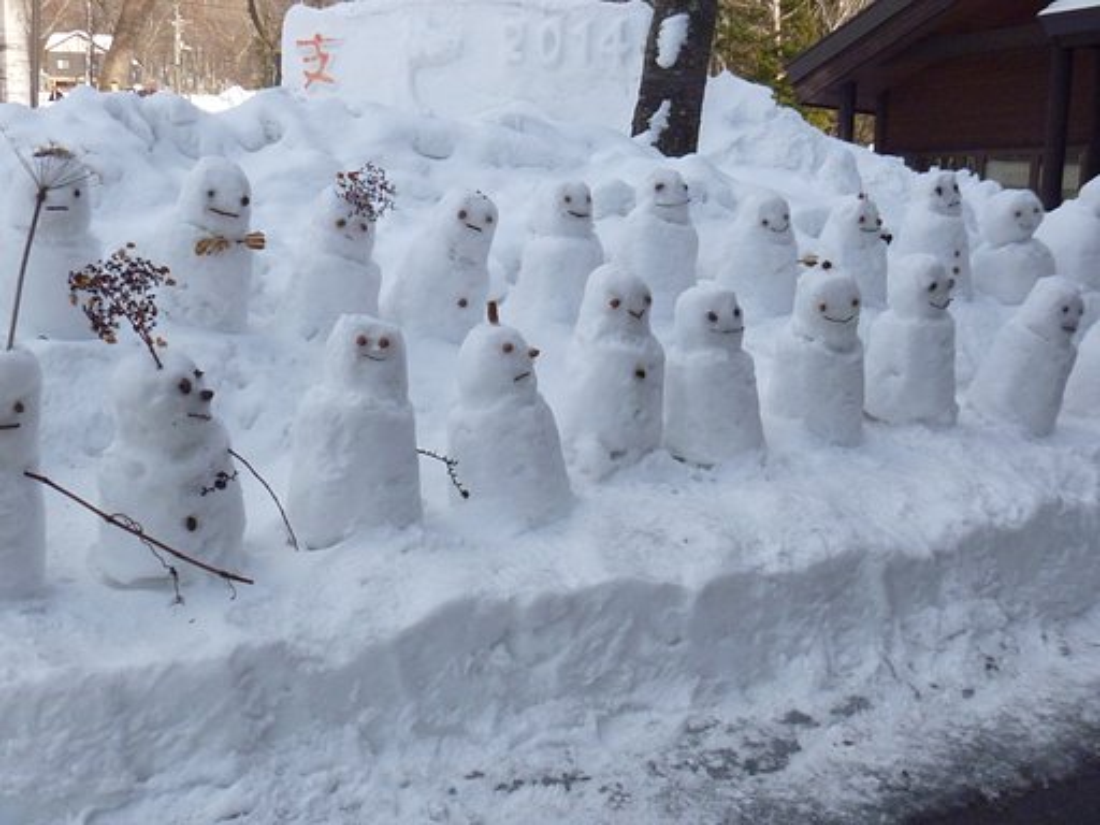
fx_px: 1112
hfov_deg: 52.6
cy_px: 412
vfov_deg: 40.7
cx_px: 550
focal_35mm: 35
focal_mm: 6.3
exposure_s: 1/640
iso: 400
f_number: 5.6
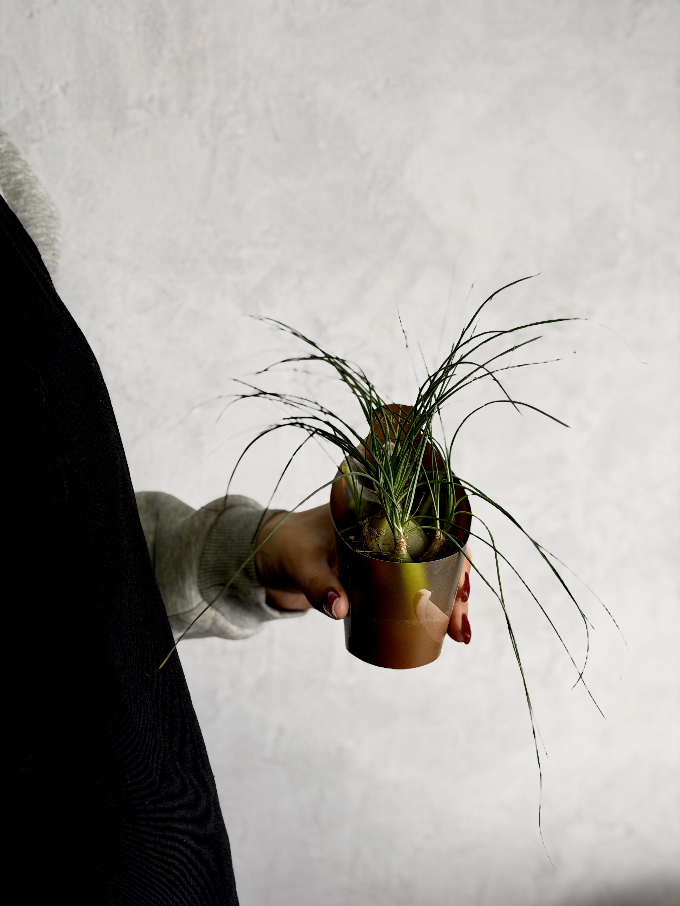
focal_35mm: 48
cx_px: 340
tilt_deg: -13.9
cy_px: 453
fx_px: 1257
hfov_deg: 30.3
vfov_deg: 39.7
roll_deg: +2.1
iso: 64
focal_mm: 6.76
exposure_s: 1/458
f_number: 1.78
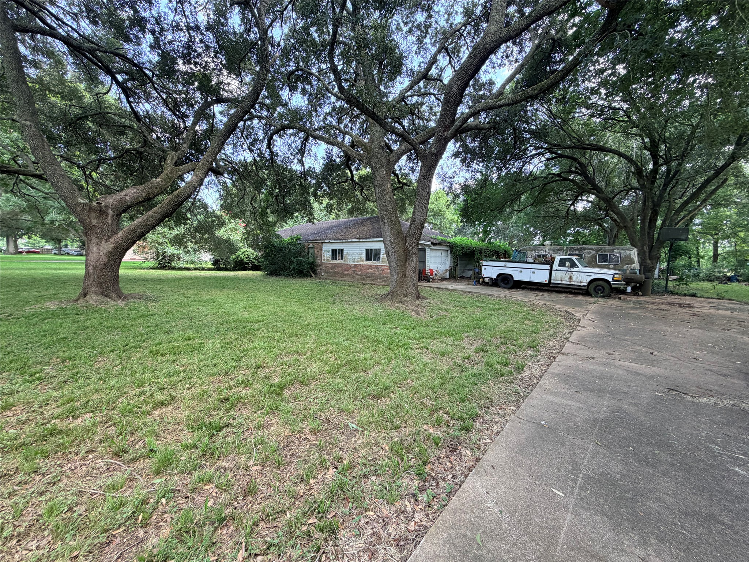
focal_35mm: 14
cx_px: 374
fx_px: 303
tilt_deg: -3.5
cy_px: 281
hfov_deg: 102.1
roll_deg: -1.9
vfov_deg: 85.7
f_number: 2.2
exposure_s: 1/121
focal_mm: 2.22
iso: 100
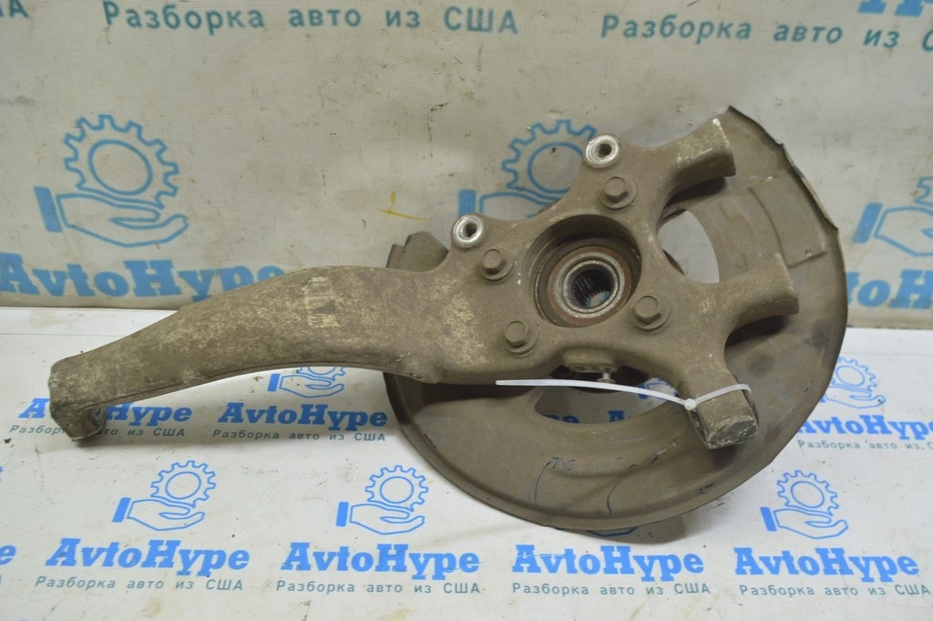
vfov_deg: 43.5
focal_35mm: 30
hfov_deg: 62.0
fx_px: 777
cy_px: 310
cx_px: 466
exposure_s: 1/20
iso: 400
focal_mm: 20
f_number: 5.6
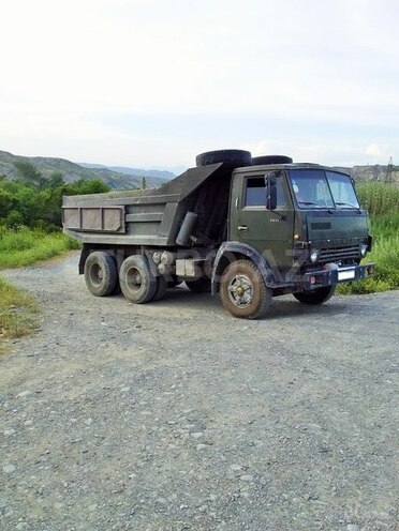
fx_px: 476
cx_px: 200
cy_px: 266
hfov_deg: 45.4
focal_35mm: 31
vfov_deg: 58.4
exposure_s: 1/431
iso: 40
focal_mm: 3.3
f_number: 2.2
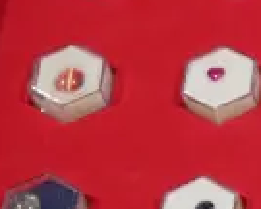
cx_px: 613
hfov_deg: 8.5
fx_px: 1607
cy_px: 224
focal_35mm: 208
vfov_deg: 7.4
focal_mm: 14
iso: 200
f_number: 3.5
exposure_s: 1/80
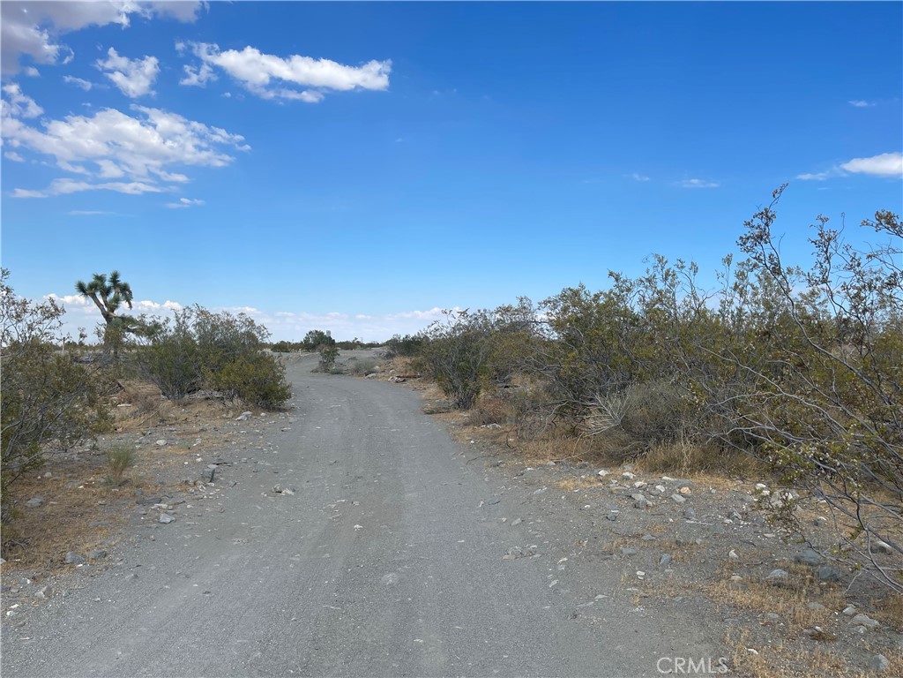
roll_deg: -2.8
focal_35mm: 26
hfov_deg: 67.3
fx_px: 678
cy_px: 339
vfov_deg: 53.1
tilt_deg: +1.0
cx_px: 452
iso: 50
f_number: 1.6
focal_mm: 5.1
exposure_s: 1/5376
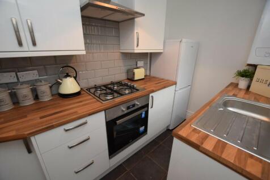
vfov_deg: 77.3
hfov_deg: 100.4
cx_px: 135
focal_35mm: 15
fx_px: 112
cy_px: 90
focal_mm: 10
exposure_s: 1/80
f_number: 4.5
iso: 800
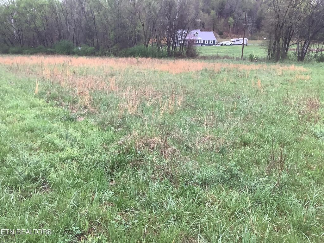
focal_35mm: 31
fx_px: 290
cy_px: 122
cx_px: 162
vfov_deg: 45.4
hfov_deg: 58.4
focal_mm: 3.3
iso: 64
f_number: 2.4
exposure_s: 1/60
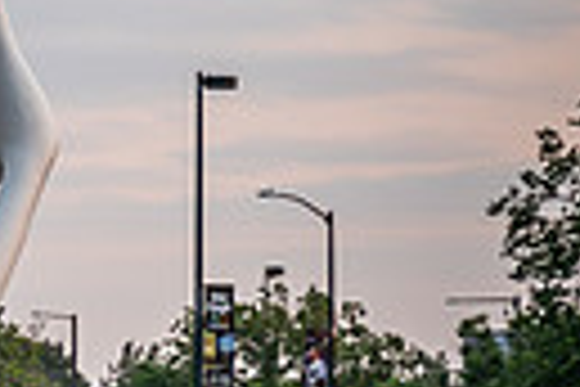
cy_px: 164
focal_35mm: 288
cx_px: -629
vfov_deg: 4.8
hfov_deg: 6.9
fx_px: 4640
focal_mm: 64
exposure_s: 1/80
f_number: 4
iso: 100
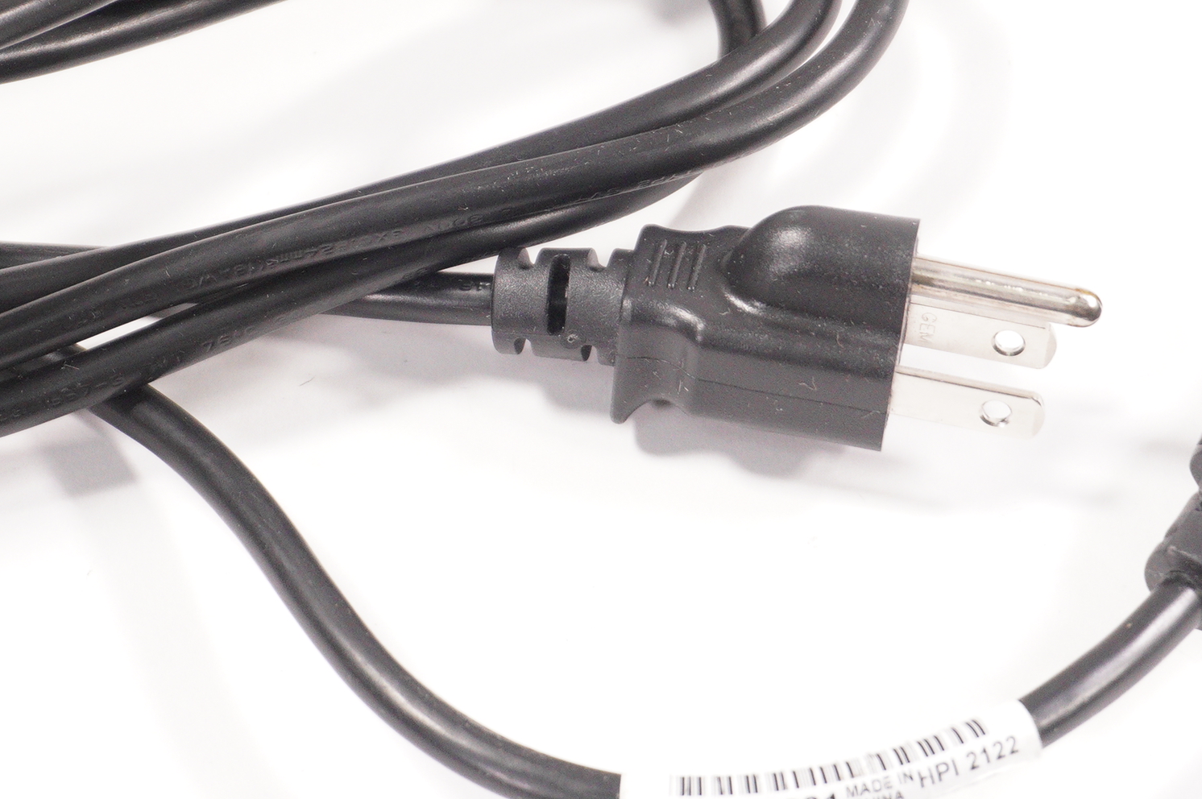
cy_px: 273
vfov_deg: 10.5
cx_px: 544
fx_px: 4337
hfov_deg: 15.8
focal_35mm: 130
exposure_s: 1/250
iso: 1600
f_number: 5.6
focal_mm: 43
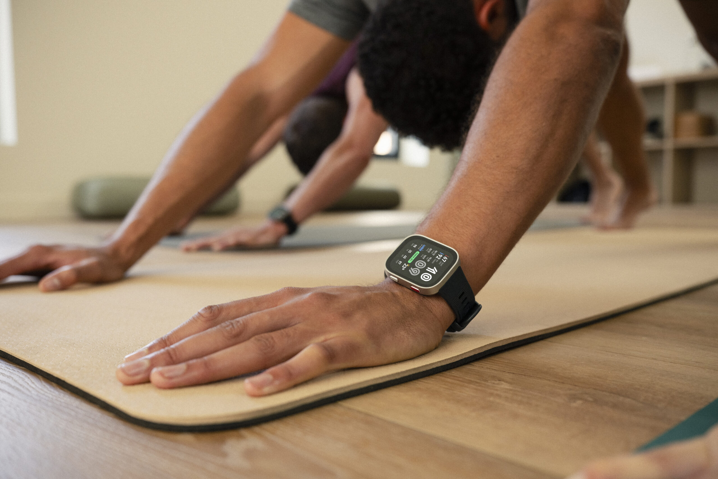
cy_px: 240
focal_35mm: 33
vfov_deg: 40.0
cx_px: 359
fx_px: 658
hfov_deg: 57.2
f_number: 4
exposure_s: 1/160
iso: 800
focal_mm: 33
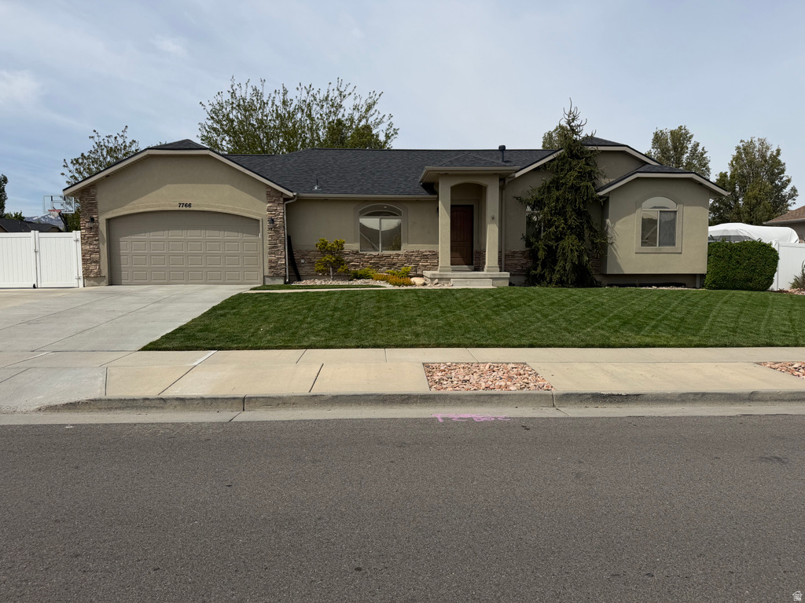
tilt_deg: -3.9
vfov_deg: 56.8
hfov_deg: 71.6
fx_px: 558
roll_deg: +0.2
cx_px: 402
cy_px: 302
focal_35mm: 24
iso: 80
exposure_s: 1/8130
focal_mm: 6.76
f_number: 1.78
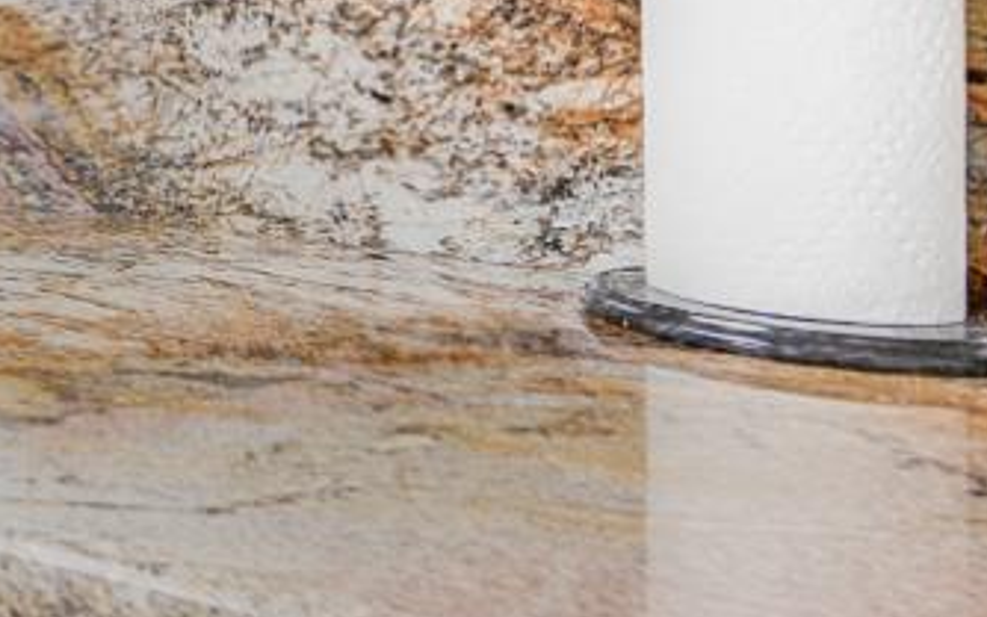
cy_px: -106
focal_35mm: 64
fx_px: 1722
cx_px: -887
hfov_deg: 20.2
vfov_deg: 19.3
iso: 400
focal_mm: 14
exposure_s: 1/60
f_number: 4
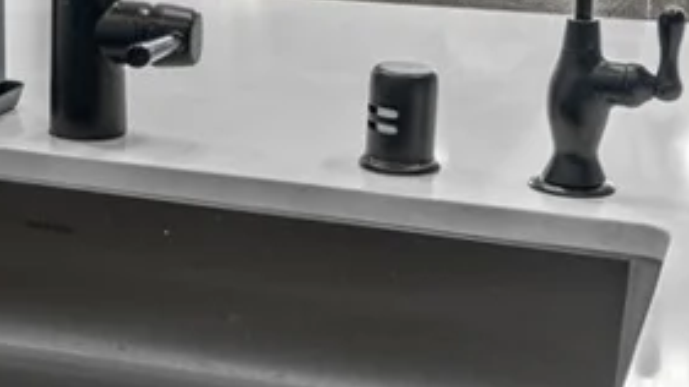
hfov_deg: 23.7
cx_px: 7
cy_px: 50
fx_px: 1569
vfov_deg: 14.0
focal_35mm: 86
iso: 100
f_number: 9
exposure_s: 1/1.67
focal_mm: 15
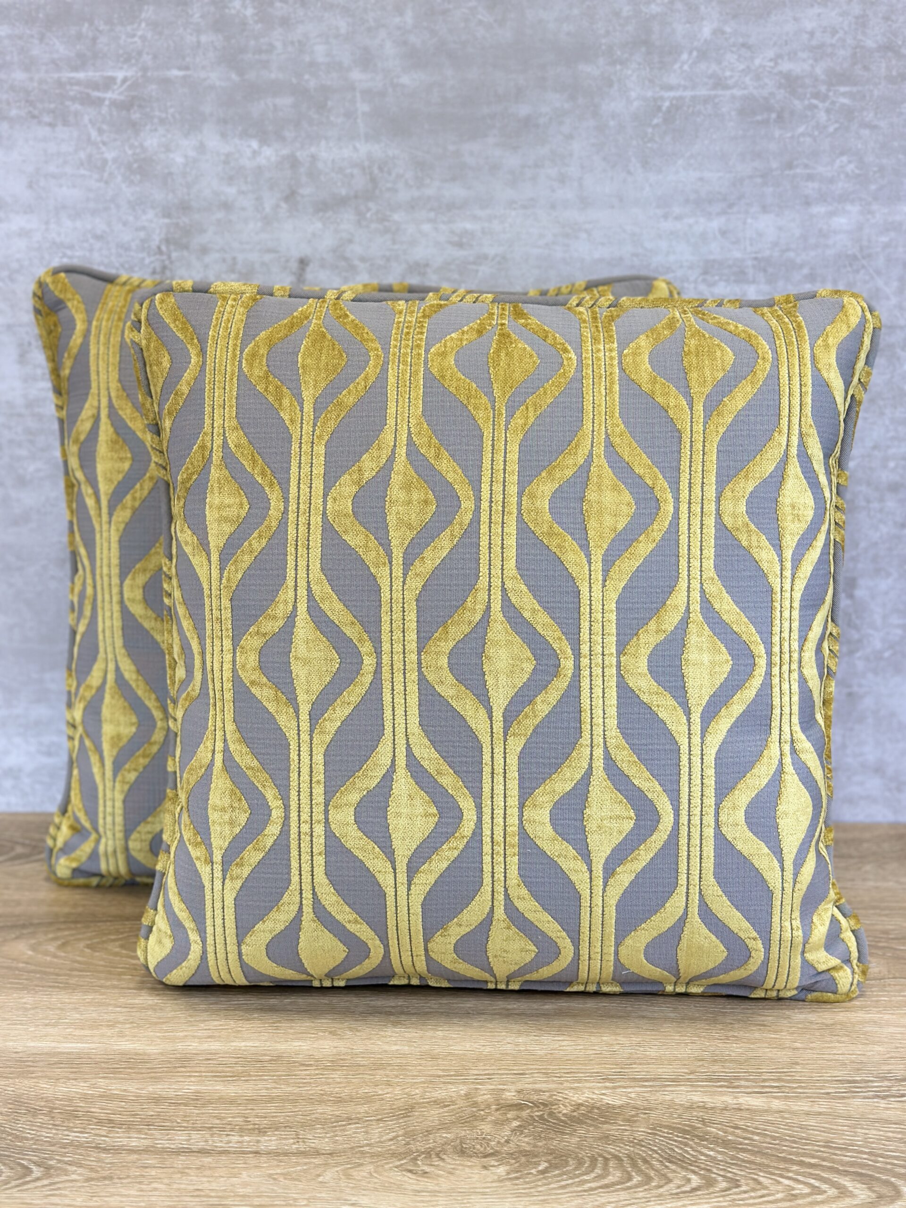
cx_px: 453
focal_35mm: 48
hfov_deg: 30.3
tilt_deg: -15.6
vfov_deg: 39.7
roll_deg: +0.6
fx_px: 1675
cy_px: 604
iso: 100
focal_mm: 6.86
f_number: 1.78
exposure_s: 1/170
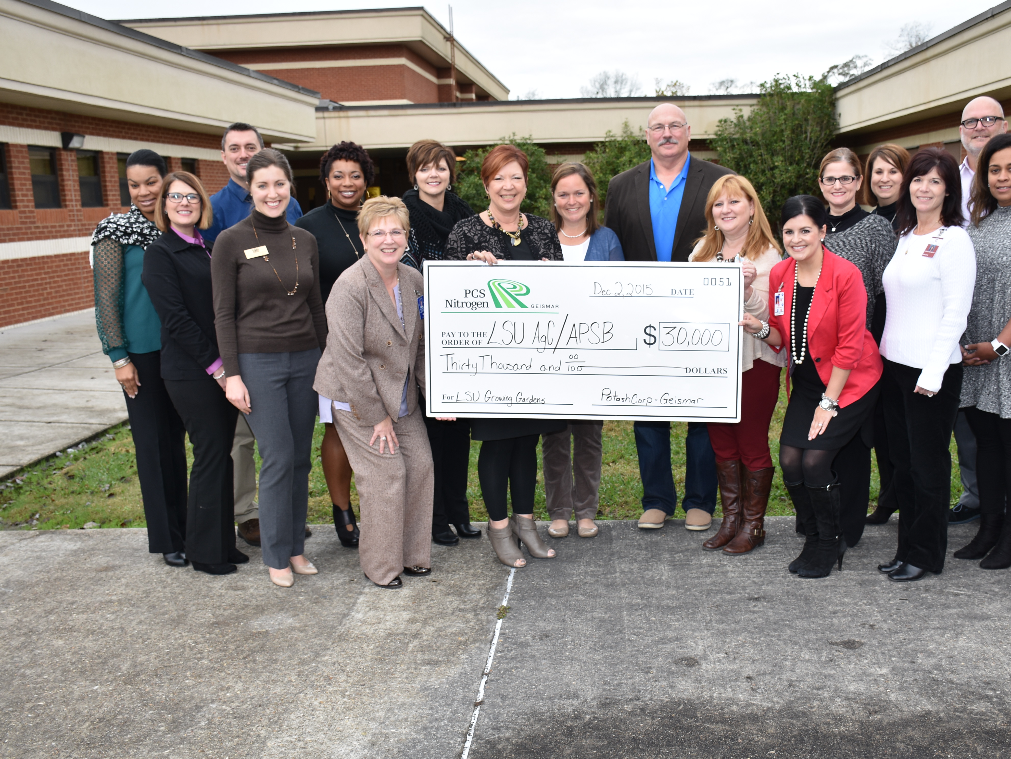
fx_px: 1051
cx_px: 569
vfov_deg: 39.7
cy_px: 377
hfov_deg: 51.2
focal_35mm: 36
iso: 200
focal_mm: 22
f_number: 5.6
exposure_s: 1/125
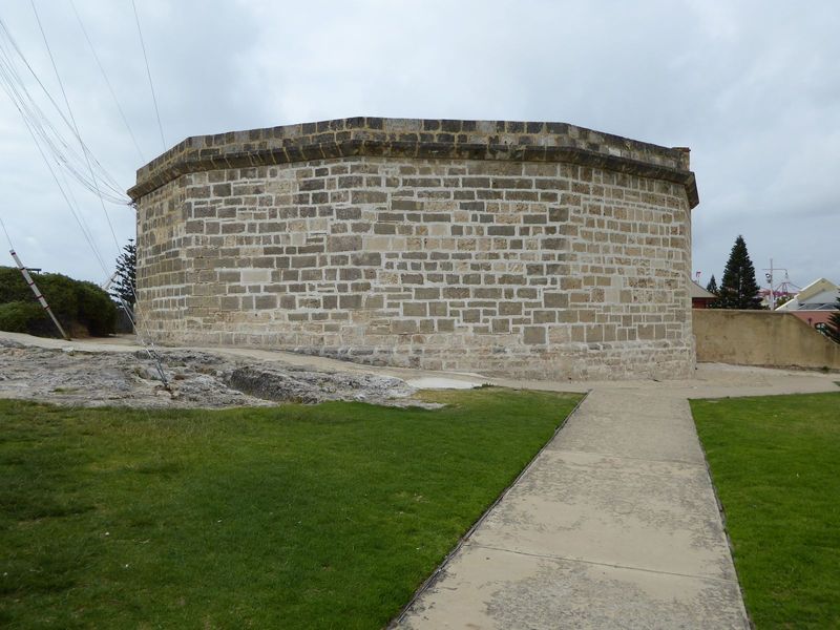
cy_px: 315
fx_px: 704
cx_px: 420
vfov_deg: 48.2
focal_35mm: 29
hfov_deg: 61.7
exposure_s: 1/500
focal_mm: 5
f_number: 3.5
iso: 80
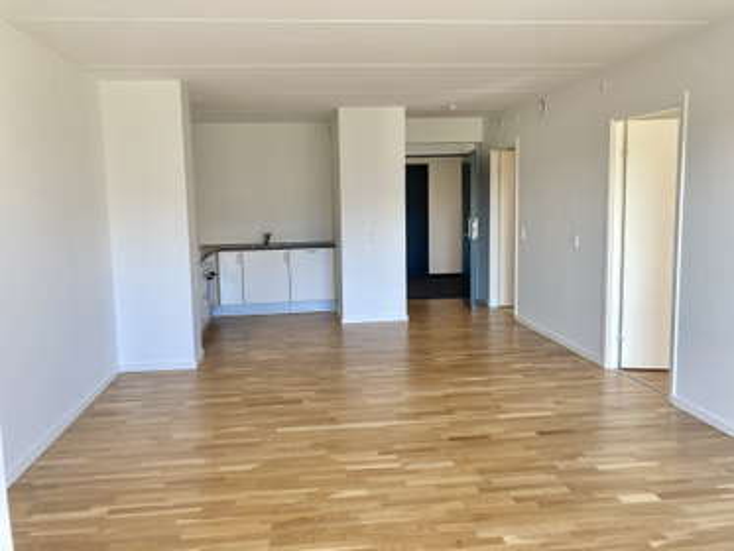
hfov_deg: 63.4
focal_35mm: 28
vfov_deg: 49.8
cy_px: 276
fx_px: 594
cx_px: 367
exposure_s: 1/121
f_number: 1.8
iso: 80
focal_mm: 3.99
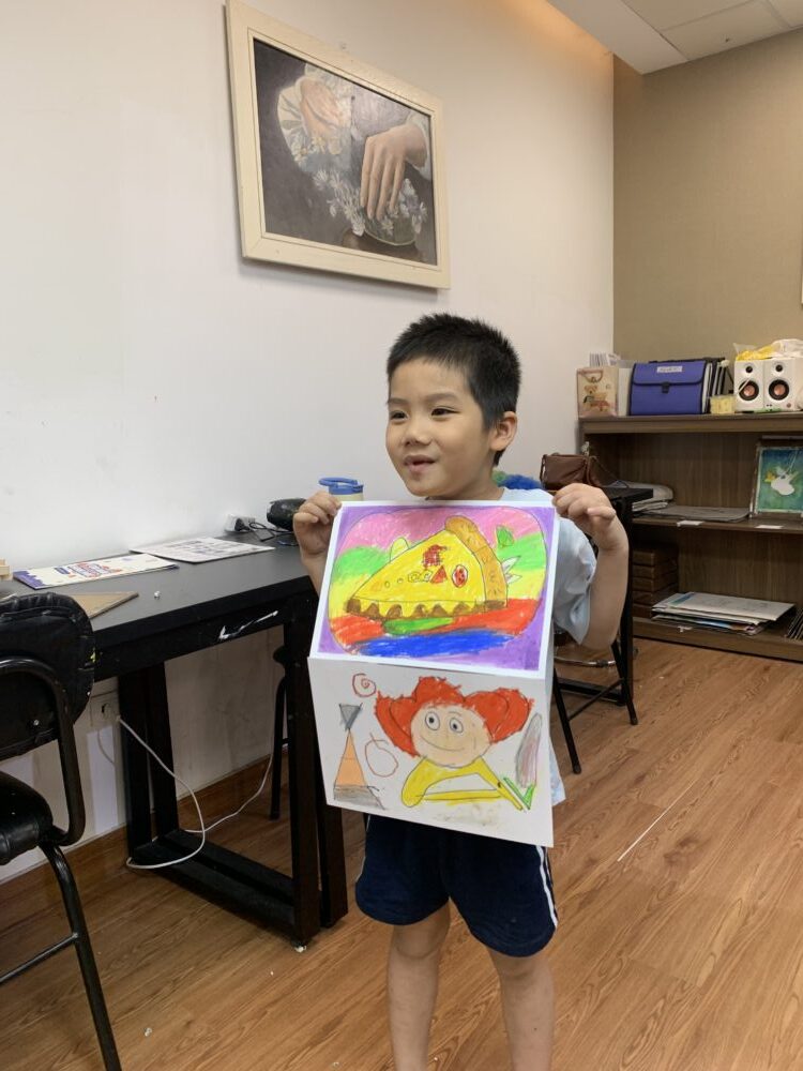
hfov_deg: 53.1
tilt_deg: -9.0
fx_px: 804
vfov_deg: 67.3
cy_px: 536
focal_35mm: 26
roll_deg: +0.6
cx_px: 402
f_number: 1.8
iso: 80
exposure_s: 1/121
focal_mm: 4.25
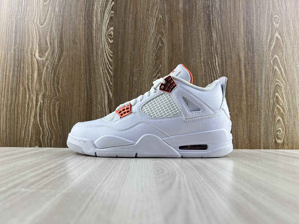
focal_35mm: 26
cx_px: 150
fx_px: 225
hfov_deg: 67.3
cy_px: 112
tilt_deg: +2.7
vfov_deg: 53.1
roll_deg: -0.4
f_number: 1.5
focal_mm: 5.7
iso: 40
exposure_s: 1/216
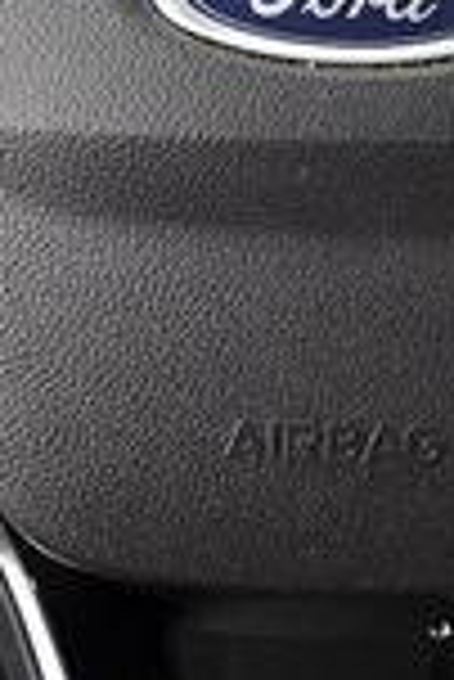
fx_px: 3114
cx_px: 337
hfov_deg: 8.3
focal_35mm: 165
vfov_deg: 12.4
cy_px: 331
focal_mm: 26
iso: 2500
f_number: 4.5
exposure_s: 1/125
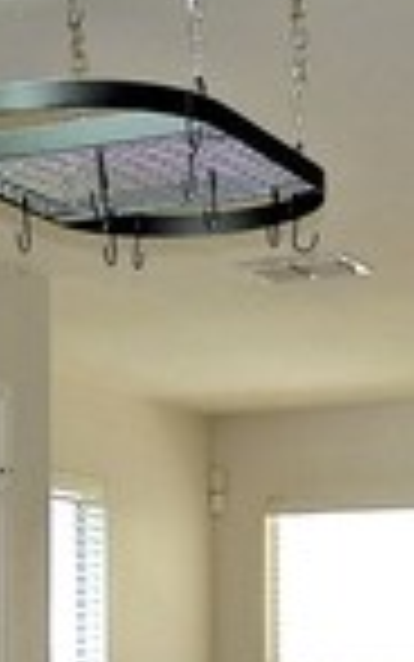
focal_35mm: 111
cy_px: 676
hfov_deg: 11.4
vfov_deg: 18.2
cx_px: -158
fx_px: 2002
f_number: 3
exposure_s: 1/40
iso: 400
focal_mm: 4.3
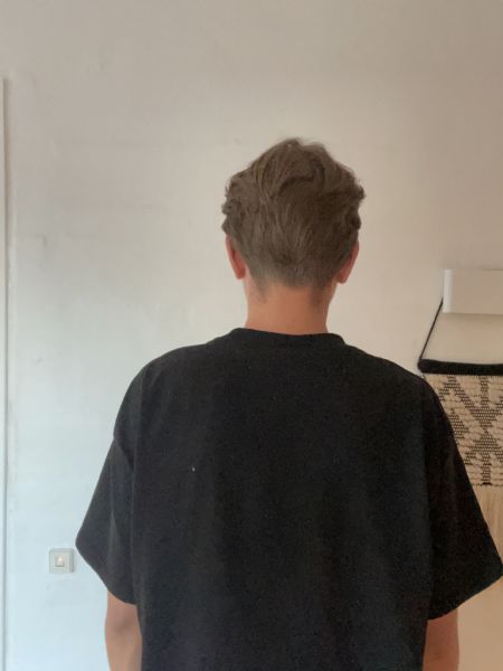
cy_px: 336
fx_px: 581
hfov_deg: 46.8
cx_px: 252
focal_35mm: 30
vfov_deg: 60.0
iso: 1000
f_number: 2.2
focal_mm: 2.71
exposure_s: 1/17
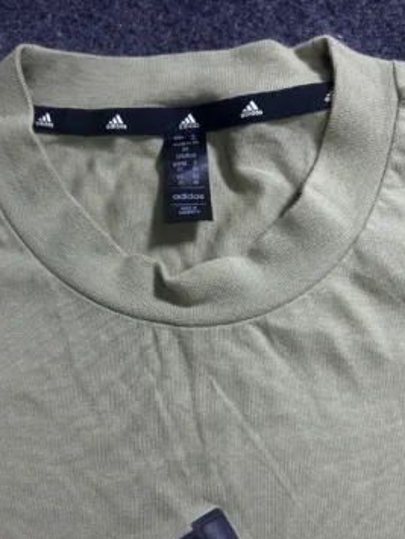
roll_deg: -0.4
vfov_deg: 47.8
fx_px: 607
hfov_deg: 36.8
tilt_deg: -44.3
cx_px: 181
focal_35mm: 39
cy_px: 295
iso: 160
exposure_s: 1/50
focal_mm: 5.7
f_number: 1.5
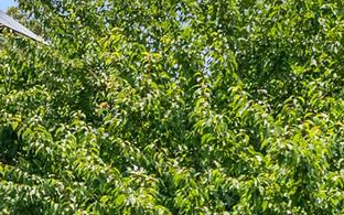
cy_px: 324
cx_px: -175
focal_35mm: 107
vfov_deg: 11.7
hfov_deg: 17.5
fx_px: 1003
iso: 800
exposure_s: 1/400
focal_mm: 16
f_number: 8
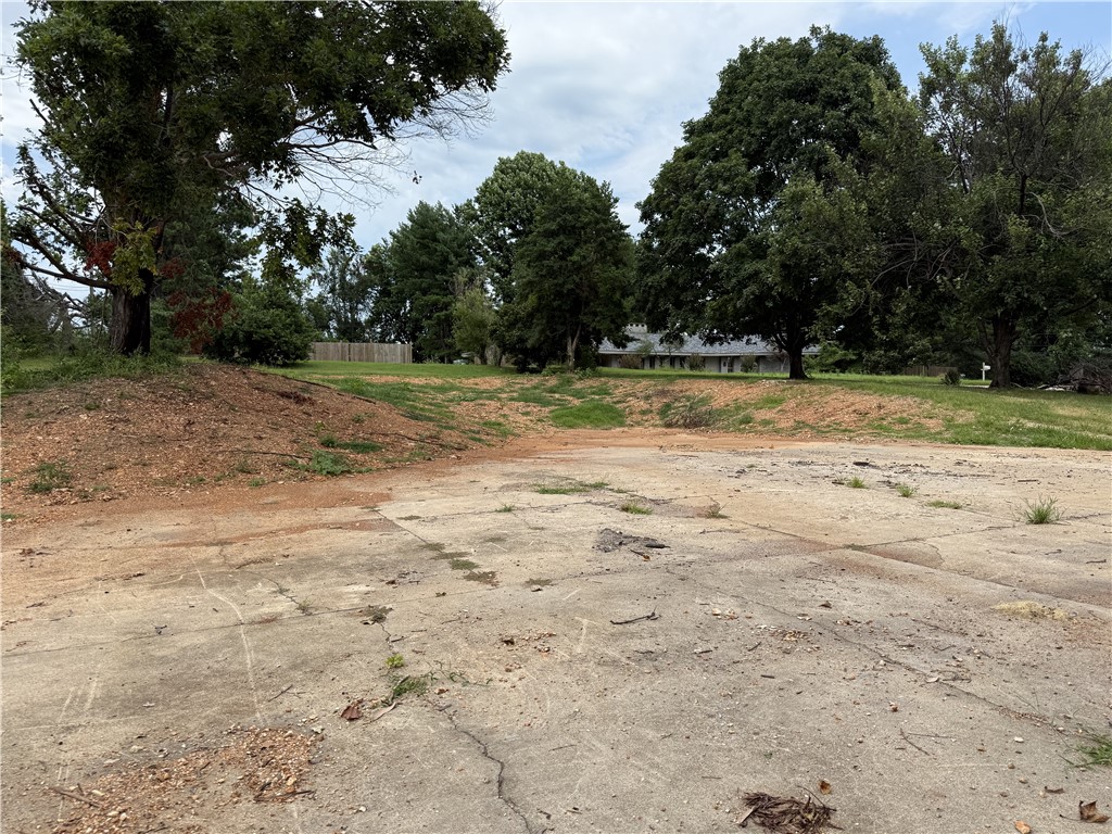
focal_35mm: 24
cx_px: 556
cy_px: 417
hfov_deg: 71.6
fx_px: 771
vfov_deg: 56.8
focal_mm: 6.76
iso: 80
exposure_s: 1/3021
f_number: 1.78
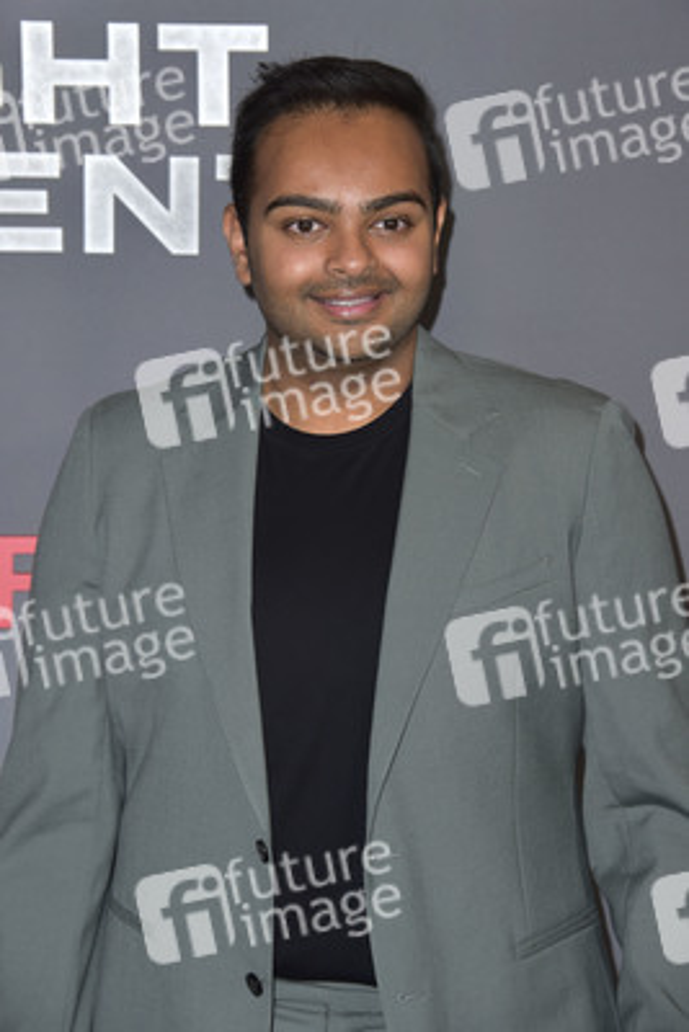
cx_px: 344
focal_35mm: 145
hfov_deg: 9.5
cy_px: 516
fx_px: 4159
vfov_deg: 14.1
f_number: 6.3
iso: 400
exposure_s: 1/250
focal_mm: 145
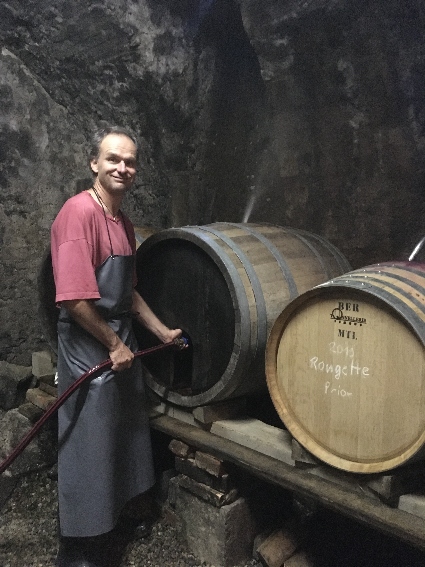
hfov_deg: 48.2
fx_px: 475
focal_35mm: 29
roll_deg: +1.6
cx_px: 212
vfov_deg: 61.7
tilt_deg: -3.9
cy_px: 284
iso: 800
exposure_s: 1/17
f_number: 2.2
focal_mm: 4.15
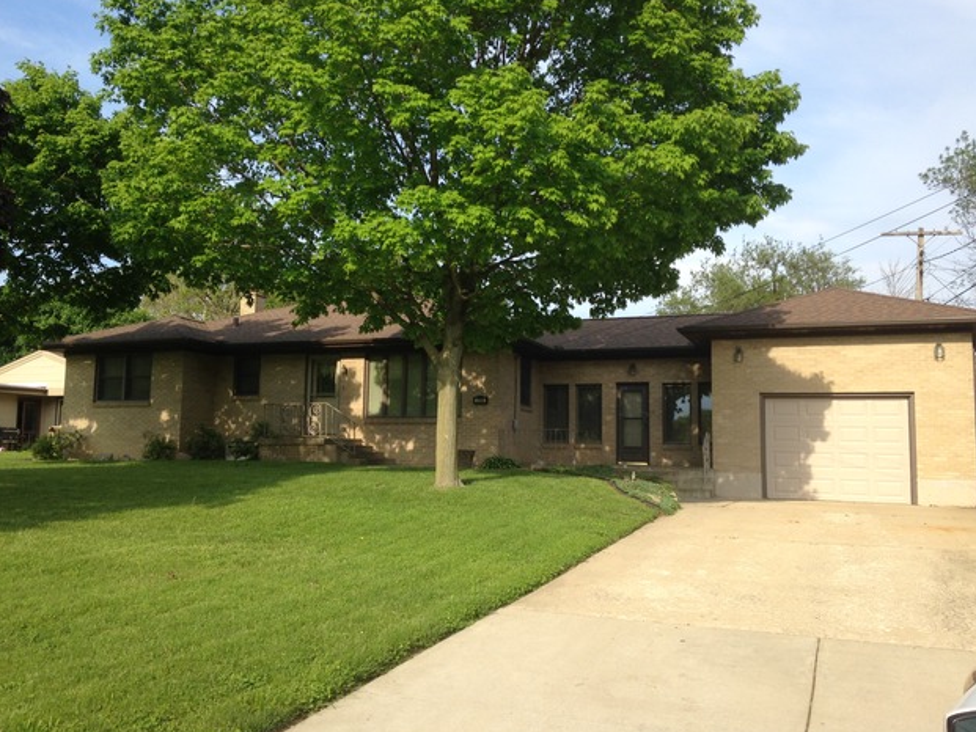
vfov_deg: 41.8
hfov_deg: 53.9
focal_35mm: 34
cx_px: 501
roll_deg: -3.6
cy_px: 371
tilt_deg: +5.9
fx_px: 959
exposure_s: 1/903
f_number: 2.4
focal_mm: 4.12
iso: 50
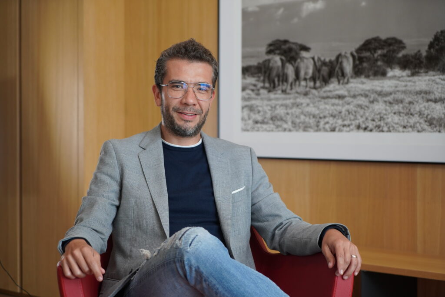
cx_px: 222
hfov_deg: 28.8
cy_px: 148
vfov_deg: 19.5
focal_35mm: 70
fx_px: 865
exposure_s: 1/160
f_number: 4
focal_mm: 70
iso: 1000
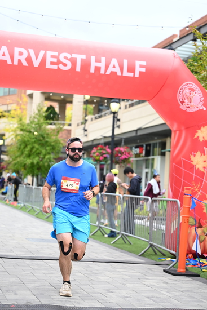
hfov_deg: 18.7
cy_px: 155
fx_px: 629
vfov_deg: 27.7
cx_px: 104
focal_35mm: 73
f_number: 2.8
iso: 640
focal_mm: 73
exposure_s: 1/1600
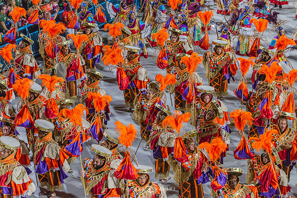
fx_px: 866
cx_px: 148
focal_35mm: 105
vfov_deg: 13.0
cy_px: 99
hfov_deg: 19.5
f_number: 5
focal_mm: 105
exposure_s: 1/320
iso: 1600
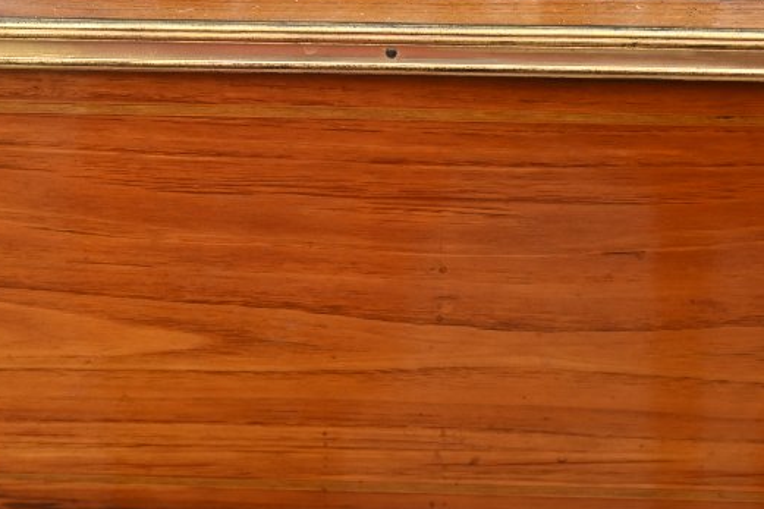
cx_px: 345
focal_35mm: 78
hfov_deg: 26.1
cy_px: 263
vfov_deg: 17.5
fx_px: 1649
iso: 400
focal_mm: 22.5
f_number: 4
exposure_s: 1/250
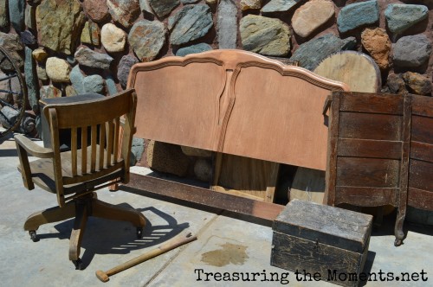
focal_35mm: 36
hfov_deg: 53.2
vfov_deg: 36.8
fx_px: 432
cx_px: 216
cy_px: 144
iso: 100
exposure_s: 1/320
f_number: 9
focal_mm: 24
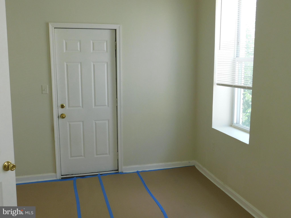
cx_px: 146
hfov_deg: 51.4
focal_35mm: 36
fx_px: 303
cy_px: 109
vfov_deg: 39.7
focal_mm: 6.3
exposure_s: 1/80
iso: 125
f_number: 3.5
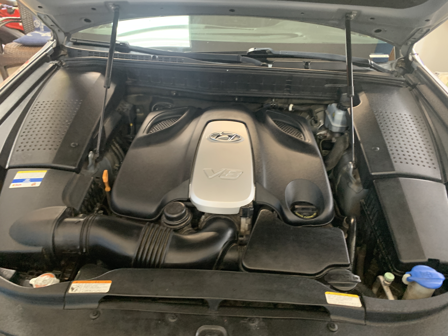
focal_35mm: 26
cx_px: 224
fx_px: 336
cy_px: 168
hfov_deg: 67.3
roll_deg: -0.5
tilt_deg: -35.2
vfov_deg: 53.1
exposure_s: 1/30
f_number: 1.8
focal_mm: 4.25
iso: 500
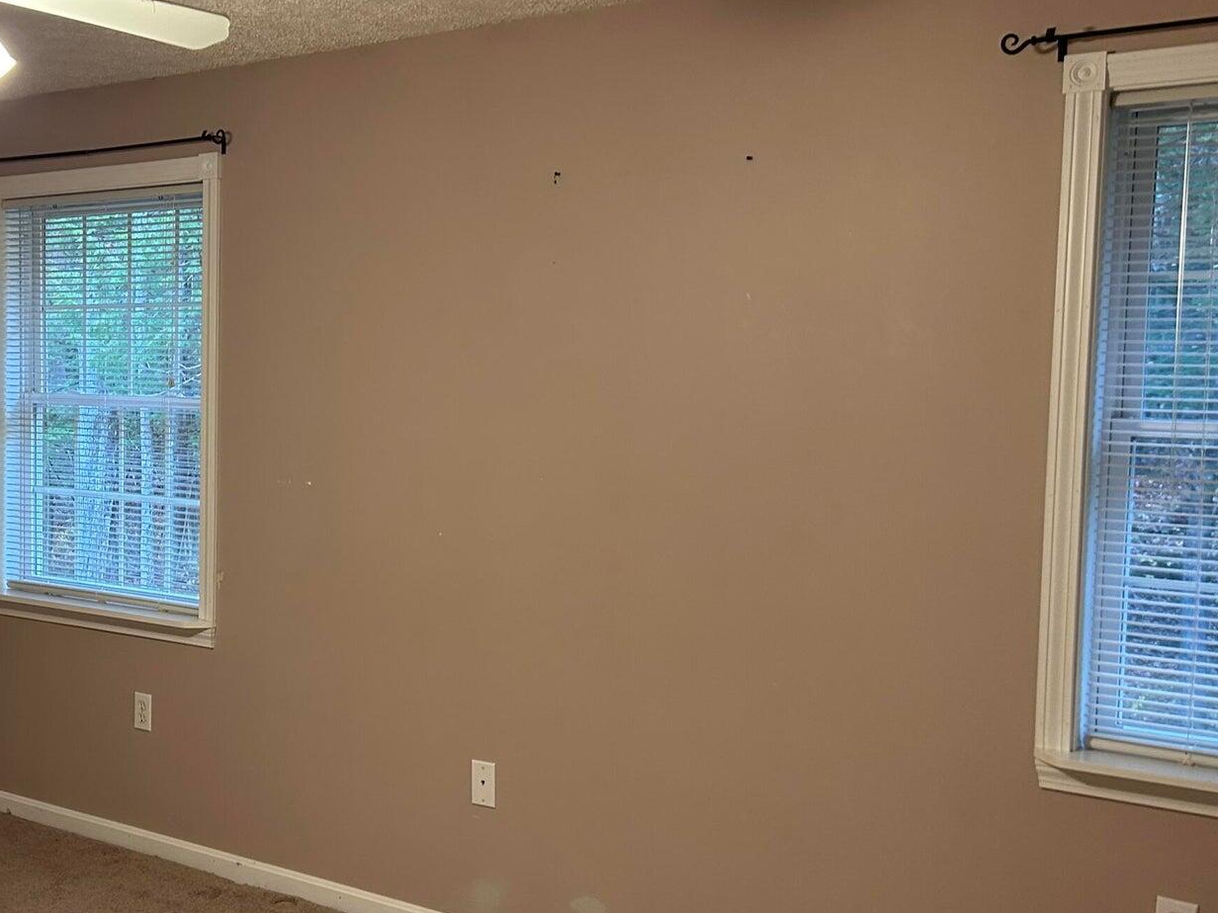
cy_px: 497
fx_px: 1583
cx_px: 249
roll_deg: -0.2
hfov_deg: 40.4
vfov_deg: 32.2
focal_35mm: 45
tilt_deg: -2.9
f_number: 1.5
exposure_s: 1/60
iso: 160
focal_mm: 5.7
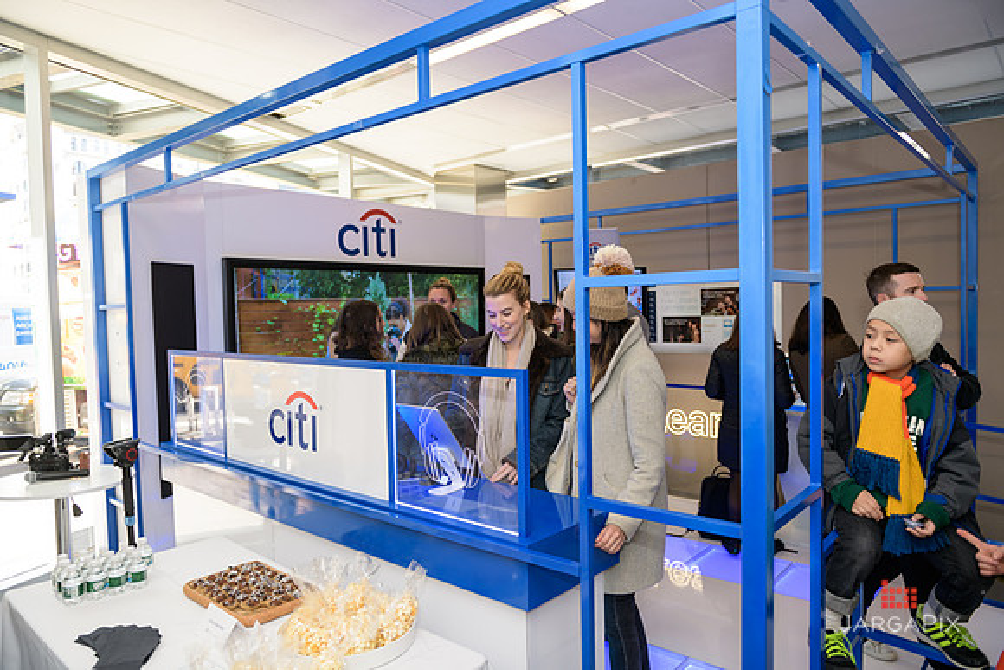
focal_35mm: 24
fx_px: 669
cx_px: 502
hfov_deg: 73.7
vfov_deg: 53.2
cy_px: 335
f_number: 3.2
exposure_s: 1/125
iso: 200
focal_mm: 24
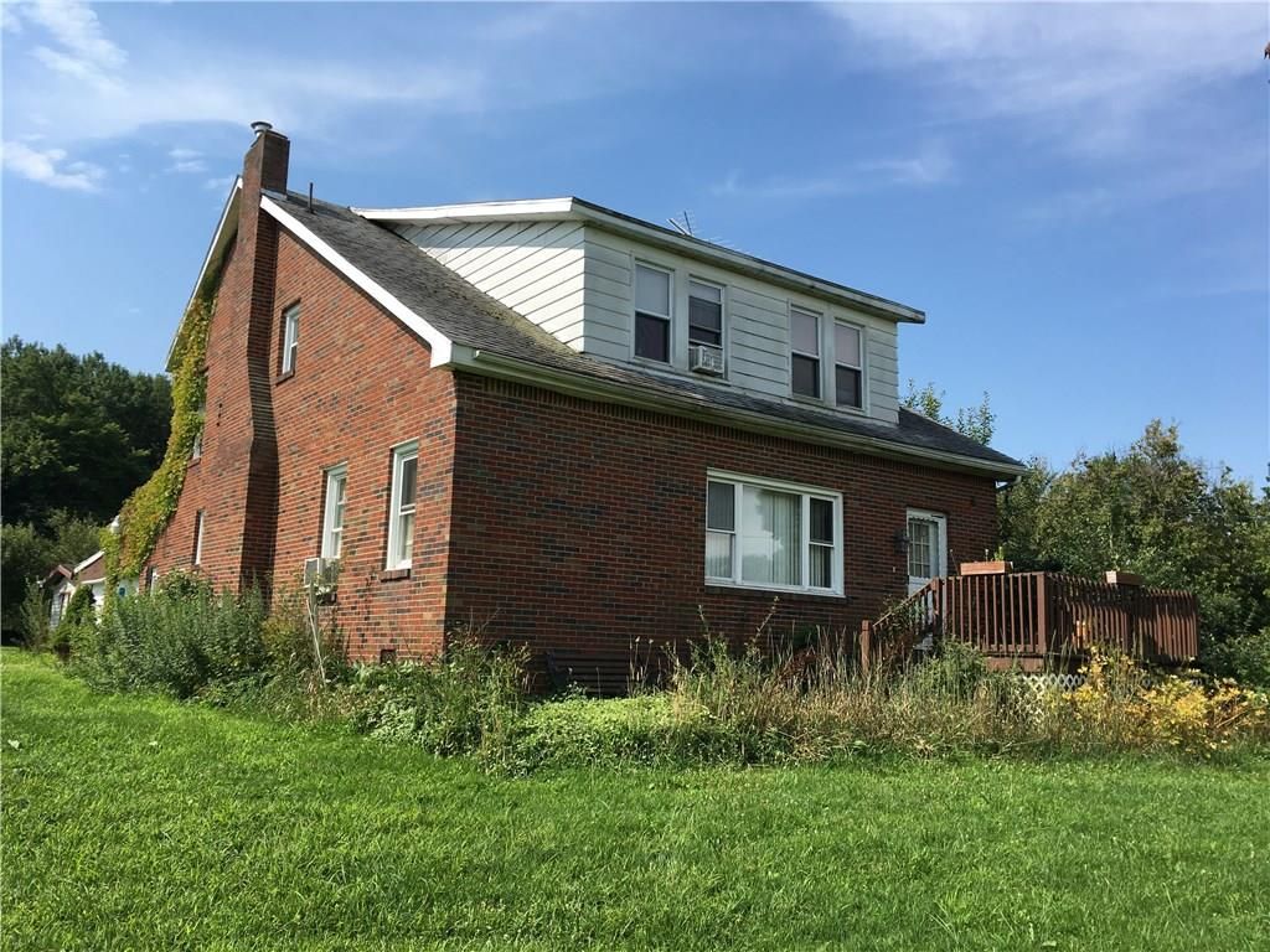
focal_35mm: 29
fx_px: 1064
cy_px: 476
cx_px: 635
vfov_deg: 48.2
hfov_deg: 61.7
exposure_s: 1/1261
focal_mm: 4.15
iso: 25
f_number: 2.2
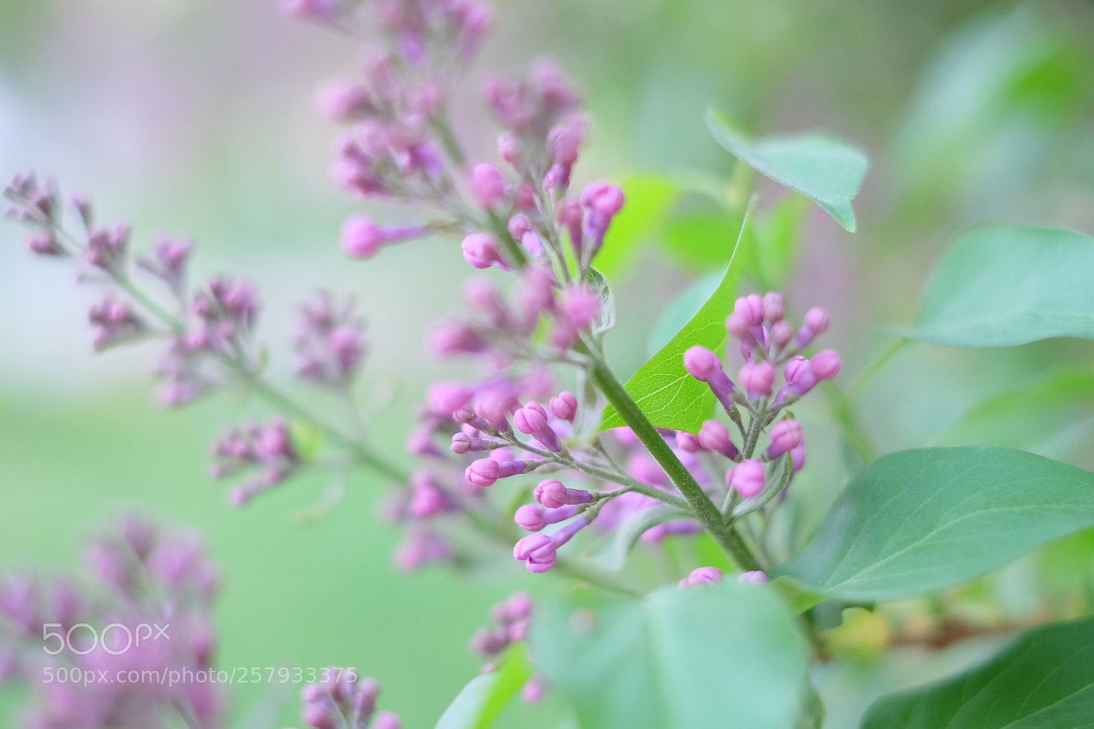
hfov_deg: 37.5
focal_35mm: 53
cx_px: 547
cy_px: 364
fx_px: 1610
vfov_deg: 25.5
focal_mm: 35
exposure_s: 1/34
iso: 800
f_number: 2
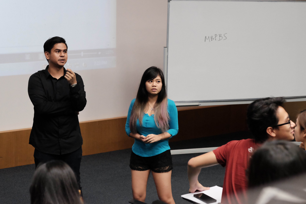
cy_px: 102
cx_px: 153
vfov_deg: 16.3
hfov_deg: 24.2
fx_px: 714
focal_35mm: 84
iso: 5000
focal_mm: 56
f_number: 4
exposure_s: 1/125
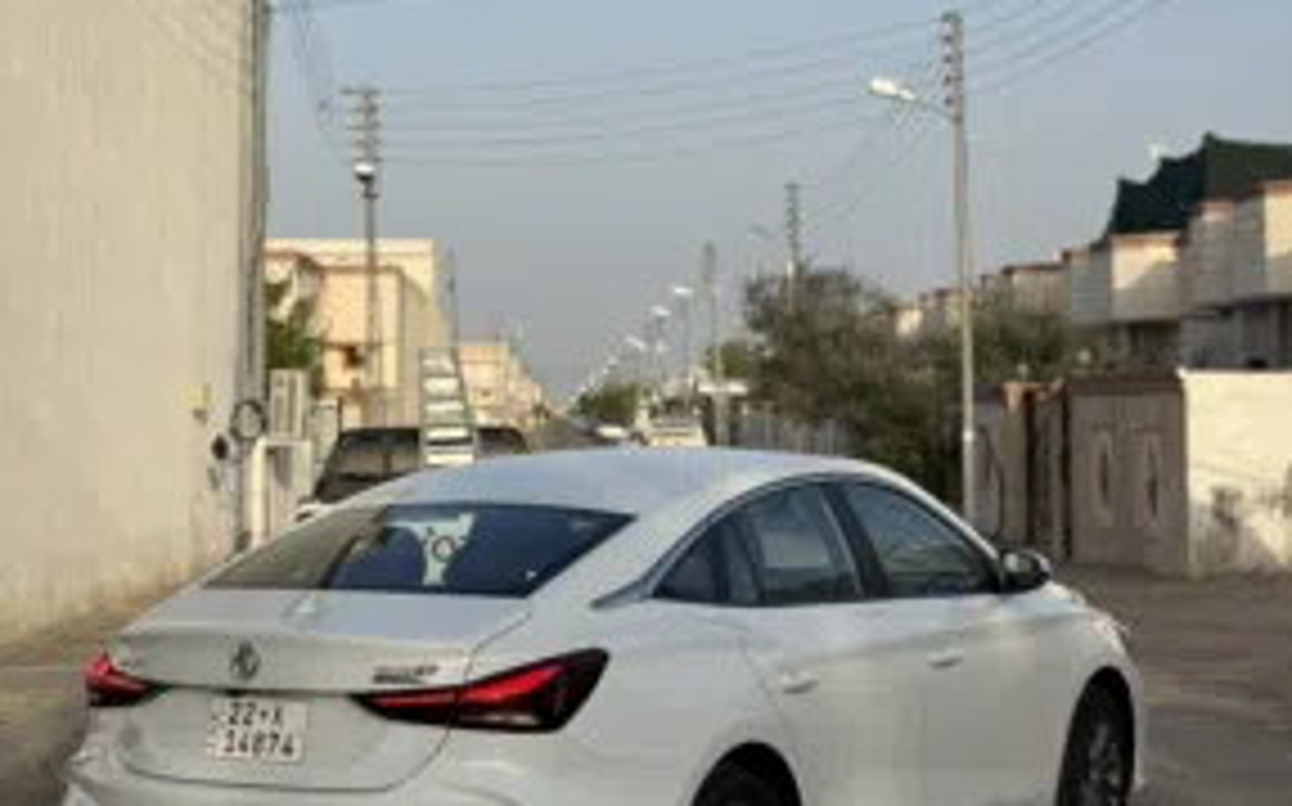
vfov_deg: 18.3
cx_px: 630
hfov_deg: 29.0
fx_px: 2499
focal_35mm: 71
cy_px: 311
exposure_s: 1/4098
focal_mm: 6.76
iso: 64
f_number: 1.78
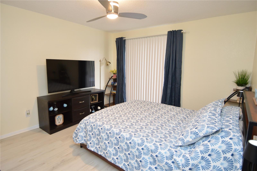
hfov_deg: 90.1
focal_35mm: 18
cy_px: 86
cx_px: 128
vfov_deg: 67.3
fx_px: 128
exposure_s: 1/60
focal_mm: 12
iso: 560
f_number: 4
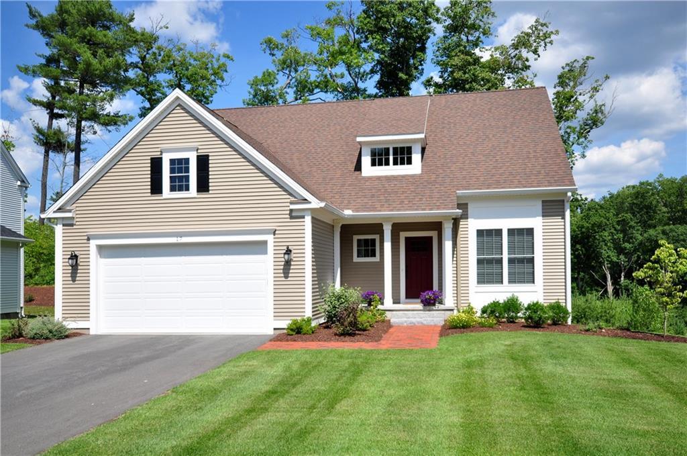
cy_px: 228
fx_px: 572
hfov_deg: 62.0
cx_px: 344
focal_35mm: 30
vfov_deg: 43.5
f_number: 8
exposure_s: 1/640
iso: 320
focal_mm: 20
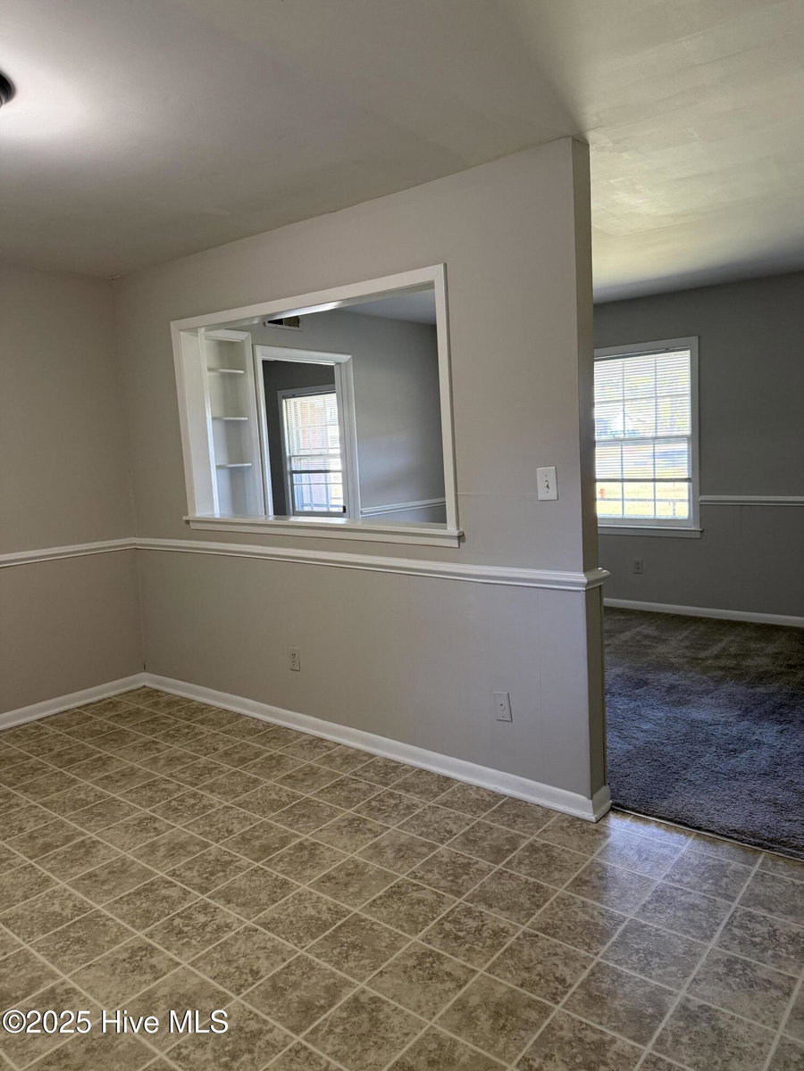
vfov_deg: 71.6
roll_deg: +2.5
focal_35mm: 24
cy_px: 536
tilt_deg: -5.5
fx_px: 743
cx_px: 402
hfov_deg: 56.8
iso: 200
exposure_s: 1/60
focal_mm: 6.76
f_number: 1.78
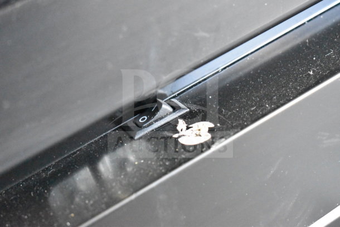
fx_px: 680
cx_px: 170
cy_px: 114
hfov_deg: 28.1
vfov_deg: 18.9
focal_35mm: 72
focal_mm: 48
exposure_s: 1/80
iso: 18000
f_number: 5.3
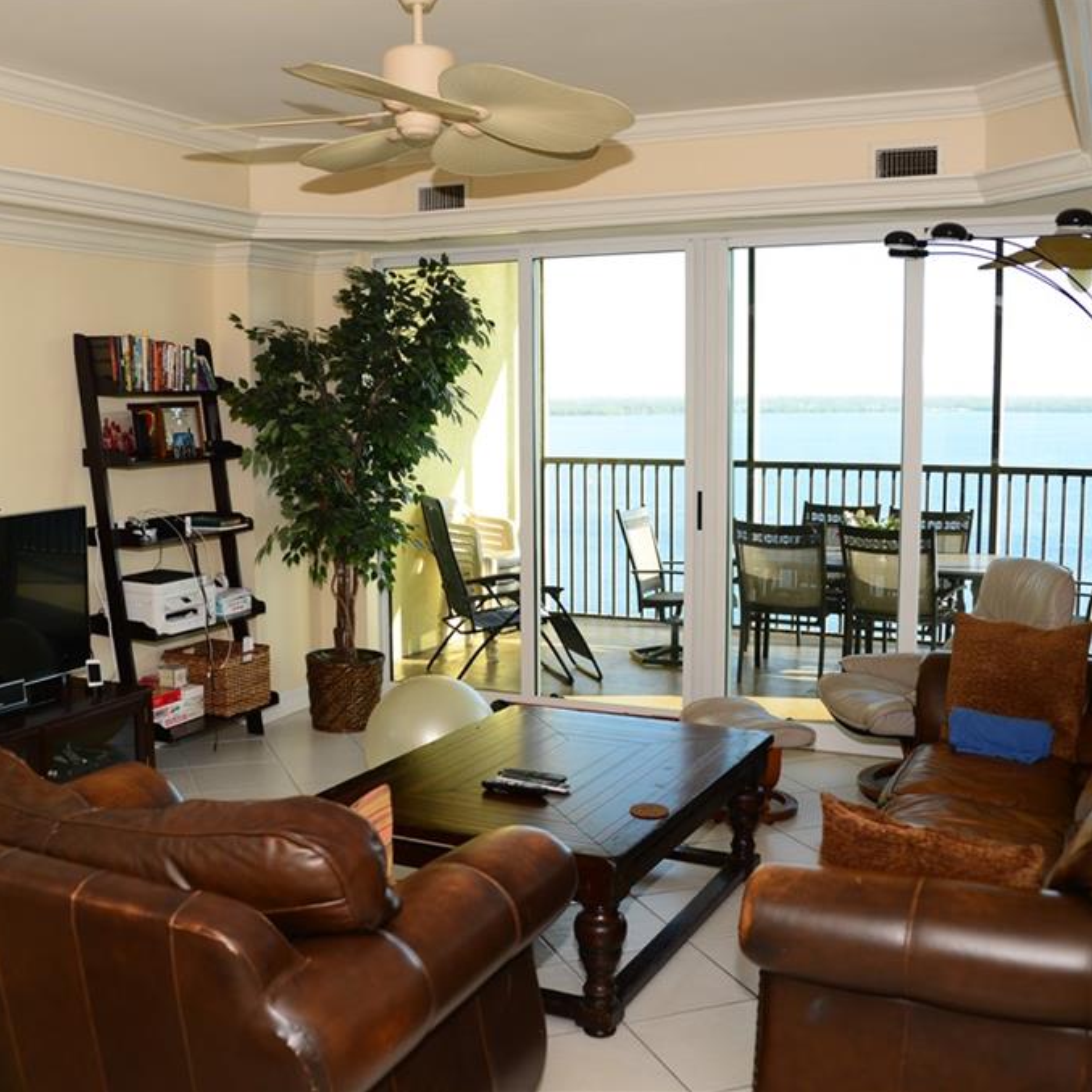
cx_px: 474
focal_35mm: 36
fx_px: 1285
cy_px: 544
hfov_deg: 45.9
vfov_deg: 46.0
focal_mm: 28
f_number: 4
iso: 100
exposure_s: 1/60
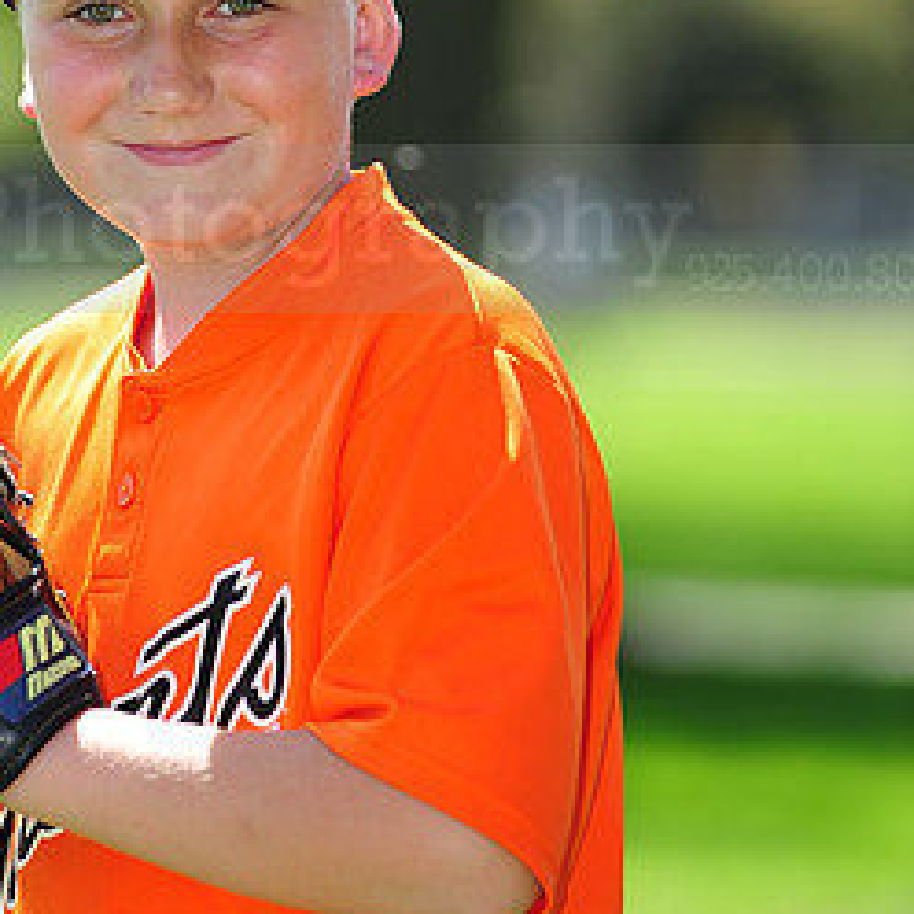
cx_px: 210
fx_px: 11859
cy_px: 195
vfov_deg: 4.4
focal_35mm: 397
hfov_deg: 4.4
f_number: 4.5
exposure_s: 1/500
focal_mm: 200
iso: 200
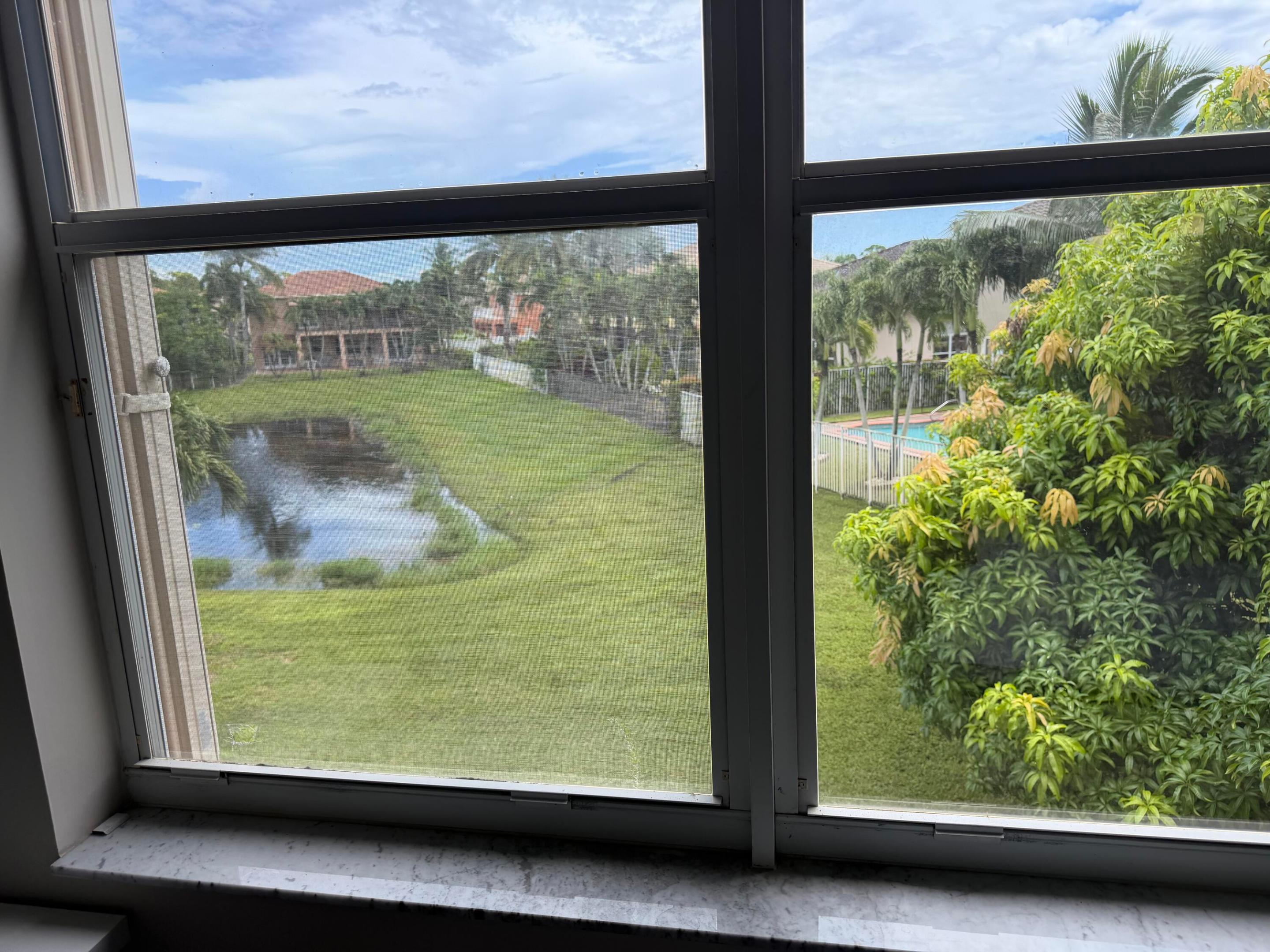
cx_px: 635
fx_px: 881
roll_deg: +2.4
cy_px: 476
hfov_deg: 71.6
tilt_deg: -12.7
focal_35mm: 24
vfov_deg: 56.8
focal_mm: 6.76
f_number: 1.78
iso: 100
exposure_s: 1/607
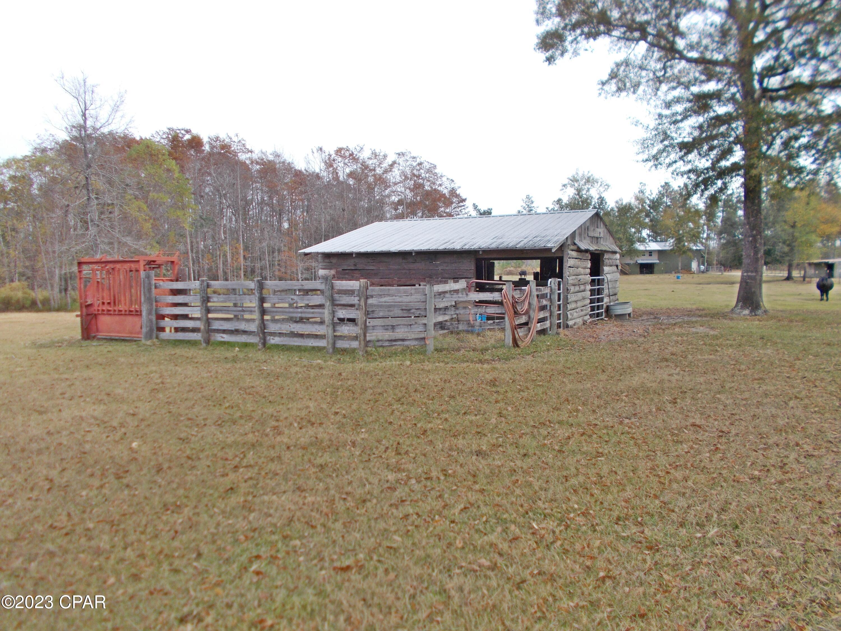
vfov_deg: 53.1
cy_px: 316
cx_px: 420
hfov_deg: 67.3
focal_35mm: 26
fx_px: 632
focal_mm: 4.6
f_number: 3.2
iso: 80
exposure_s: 1/400
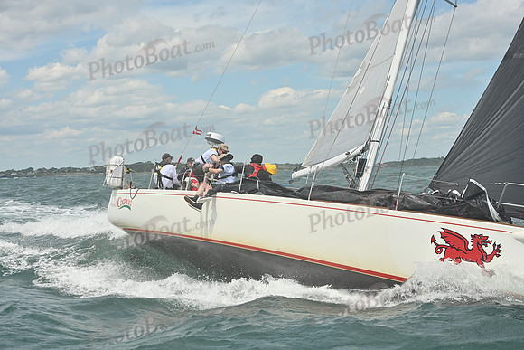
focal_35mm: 70
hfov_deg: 28.8
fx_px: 1019
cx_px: 262
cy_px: 175
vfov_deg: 19.5
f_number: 11
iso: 320
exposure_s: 1/1250
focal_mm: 70
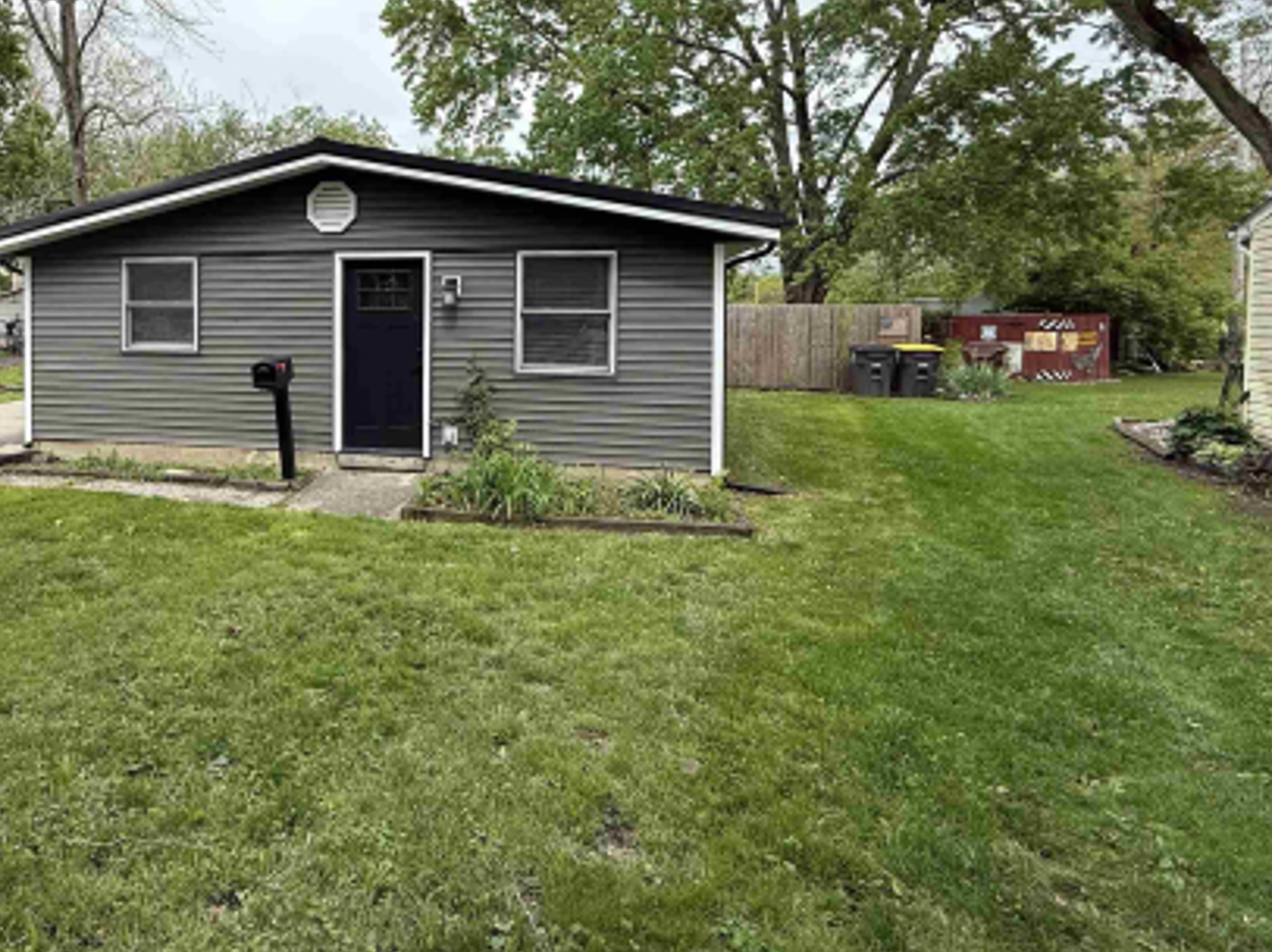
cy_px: 338
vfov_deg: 57.8
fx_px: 845
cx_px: 359
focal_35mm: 23
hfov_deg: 70.2
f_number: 2.2
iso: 64
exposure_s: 1/970
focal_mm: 2.22
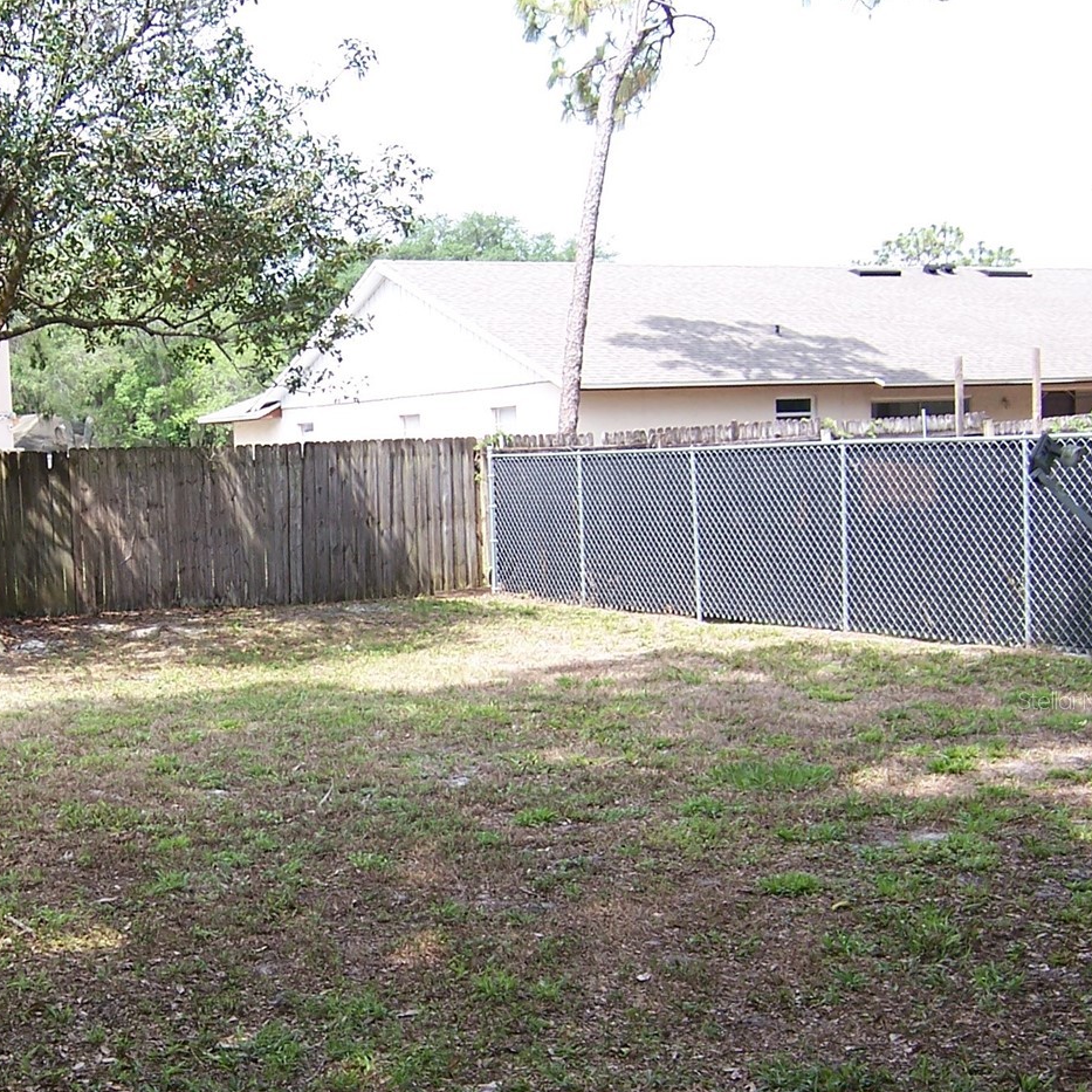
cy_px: 700
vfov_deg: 33.8
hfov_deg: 32.9
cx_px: 192
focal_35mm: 50
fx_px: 1785
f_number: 3.4
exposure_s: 1/250
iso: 80
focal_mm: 5.5
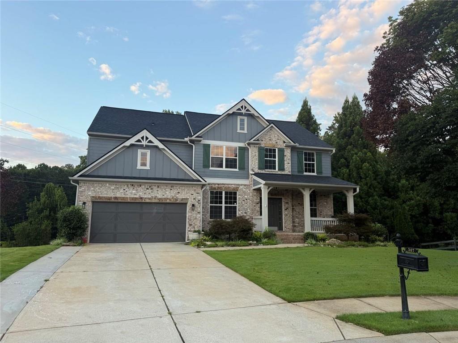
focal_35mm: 24
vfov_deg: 56.8
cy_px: 172
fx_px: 318
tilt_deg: +9.1
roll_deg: -0.4
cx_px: 229
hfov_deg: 71.6
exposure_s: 1/206
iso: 64
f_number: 1.78
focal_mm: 6.76
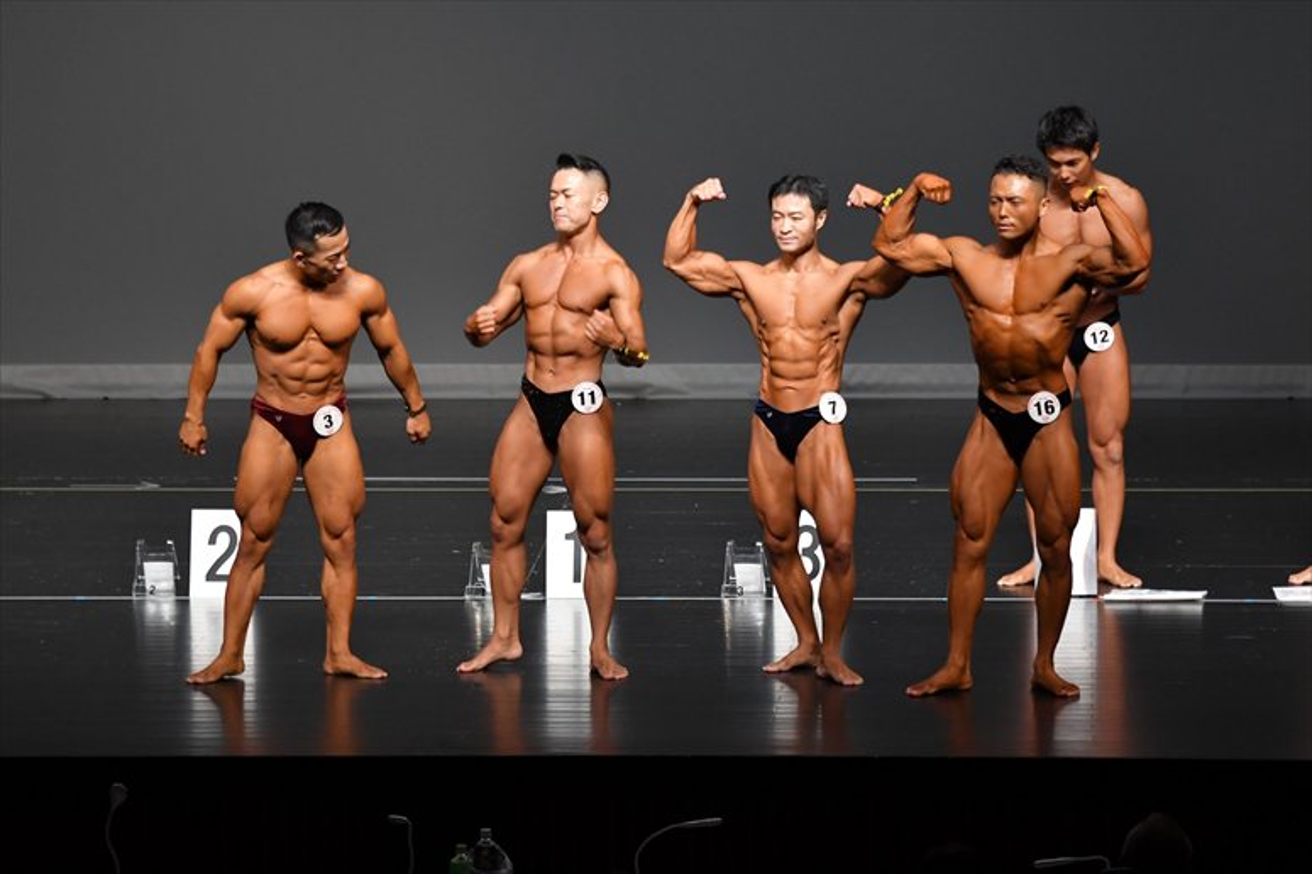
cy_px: 437
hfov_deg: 9.5
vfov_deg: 6.3
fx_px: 7905
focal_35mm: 217
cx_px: 656
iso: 2500
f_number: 5.6
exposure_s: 1/400
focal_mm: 145
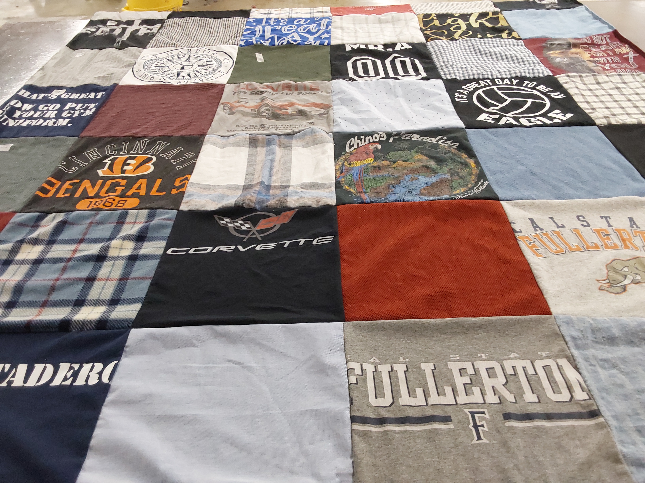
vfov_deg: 49.7
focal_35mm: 28
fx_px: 522
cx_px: 322
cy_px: 242
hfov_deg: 63.4
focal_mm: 2.91
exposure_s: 1/60
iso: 160
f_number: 1.9
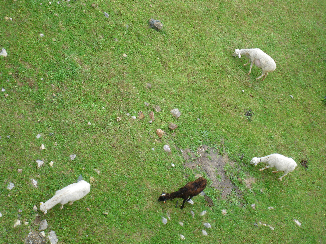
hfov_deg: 24.4
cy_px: 122
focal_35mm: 80
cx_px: 163
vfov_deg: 18.4
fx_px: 753
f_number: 4.8
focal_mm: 14.1
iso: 160
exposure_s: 1/80
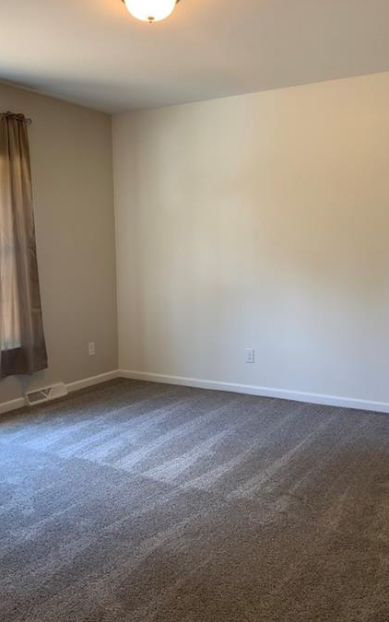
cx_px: 193
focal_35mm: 35
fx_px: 594
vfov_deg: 55.3
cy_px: 334
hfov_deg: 36.3
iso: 50
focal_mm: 3
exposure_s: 1/60
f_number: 1.8
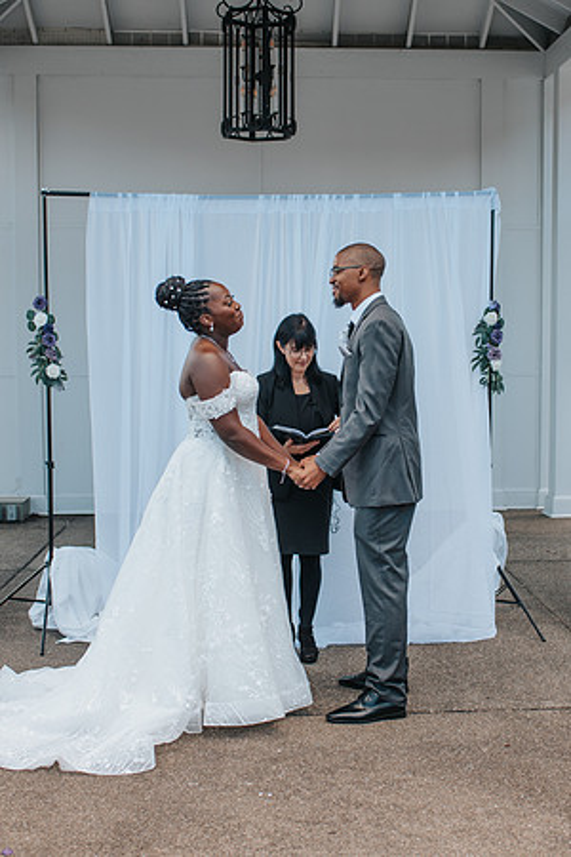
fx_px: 1260
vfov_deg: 37.5
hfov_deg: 25.5
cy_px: 429
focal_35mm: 53
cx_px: 333
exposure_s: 1/640
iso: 100
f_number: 2.8
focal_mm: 35
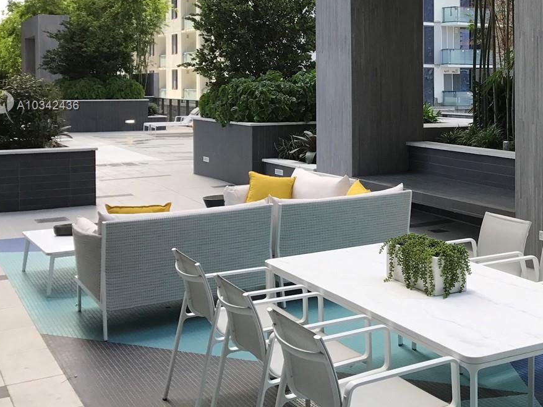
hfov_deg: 35.5
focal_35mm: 51
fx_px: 800
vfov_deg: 28.2
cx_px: 476
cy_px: 106
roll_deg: -0.4
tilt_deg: -1.4
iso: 20
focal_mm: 3.99
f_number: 1.8
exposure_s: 1/441
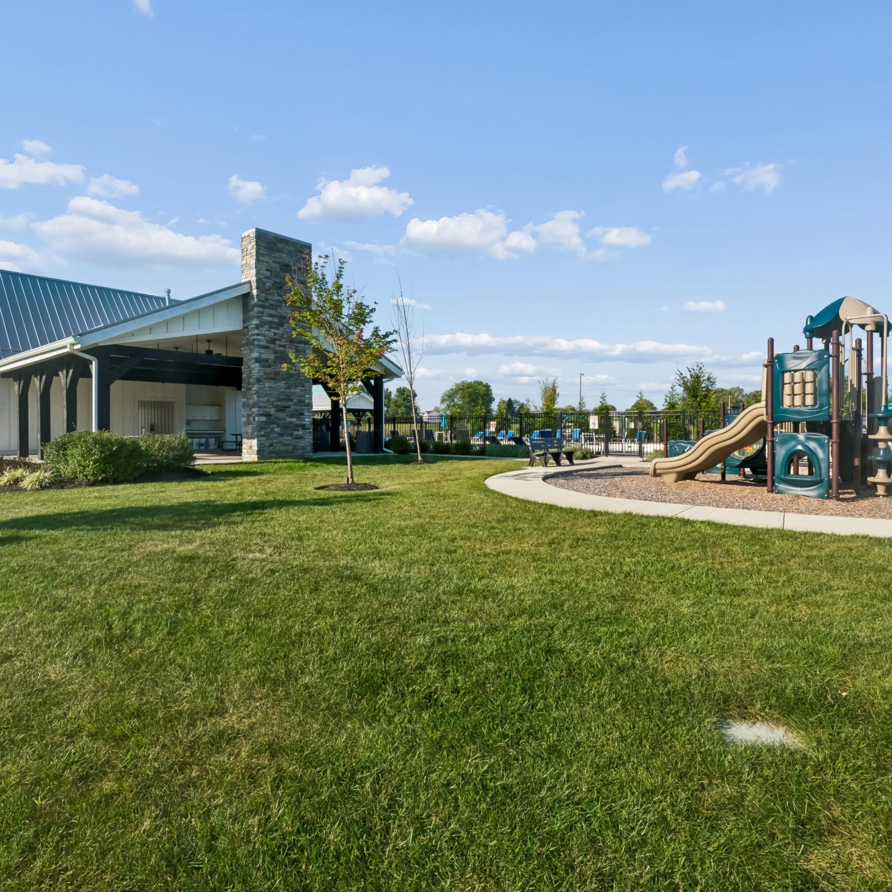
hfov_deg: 80.5
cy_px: 448
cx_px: 487
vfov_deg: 80.7
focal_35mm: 18
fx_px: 525
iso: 800
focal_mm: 14
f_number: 22
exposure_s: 1/250
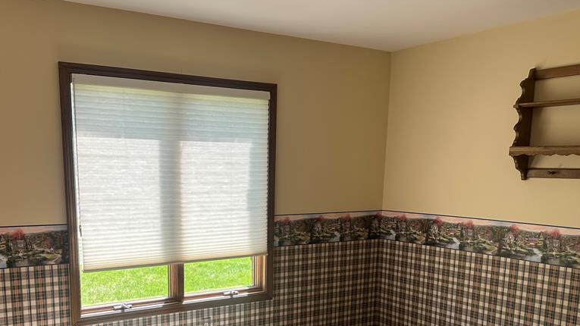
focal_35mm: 35
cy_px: 262
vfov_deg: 32.7
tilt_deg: -9.5
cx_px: 243
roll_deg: -1.3
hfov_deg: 56.3
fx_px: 538
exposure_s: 1/262
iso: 80
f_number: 1.78
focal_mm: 6.86
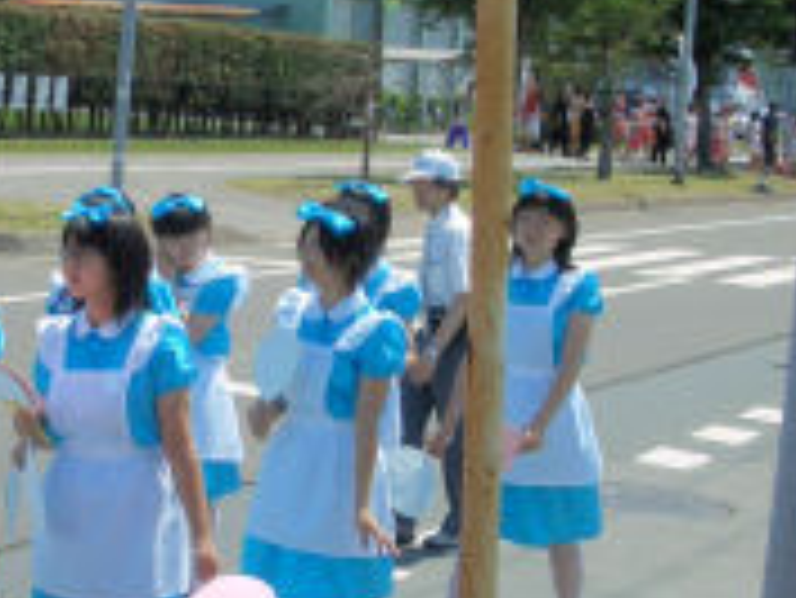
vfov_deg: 15.1
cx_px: 166
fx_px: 2255
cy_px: 250
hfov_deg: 19.8
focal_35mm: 98
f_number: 4.6
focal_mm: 6.8
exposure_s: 1/800
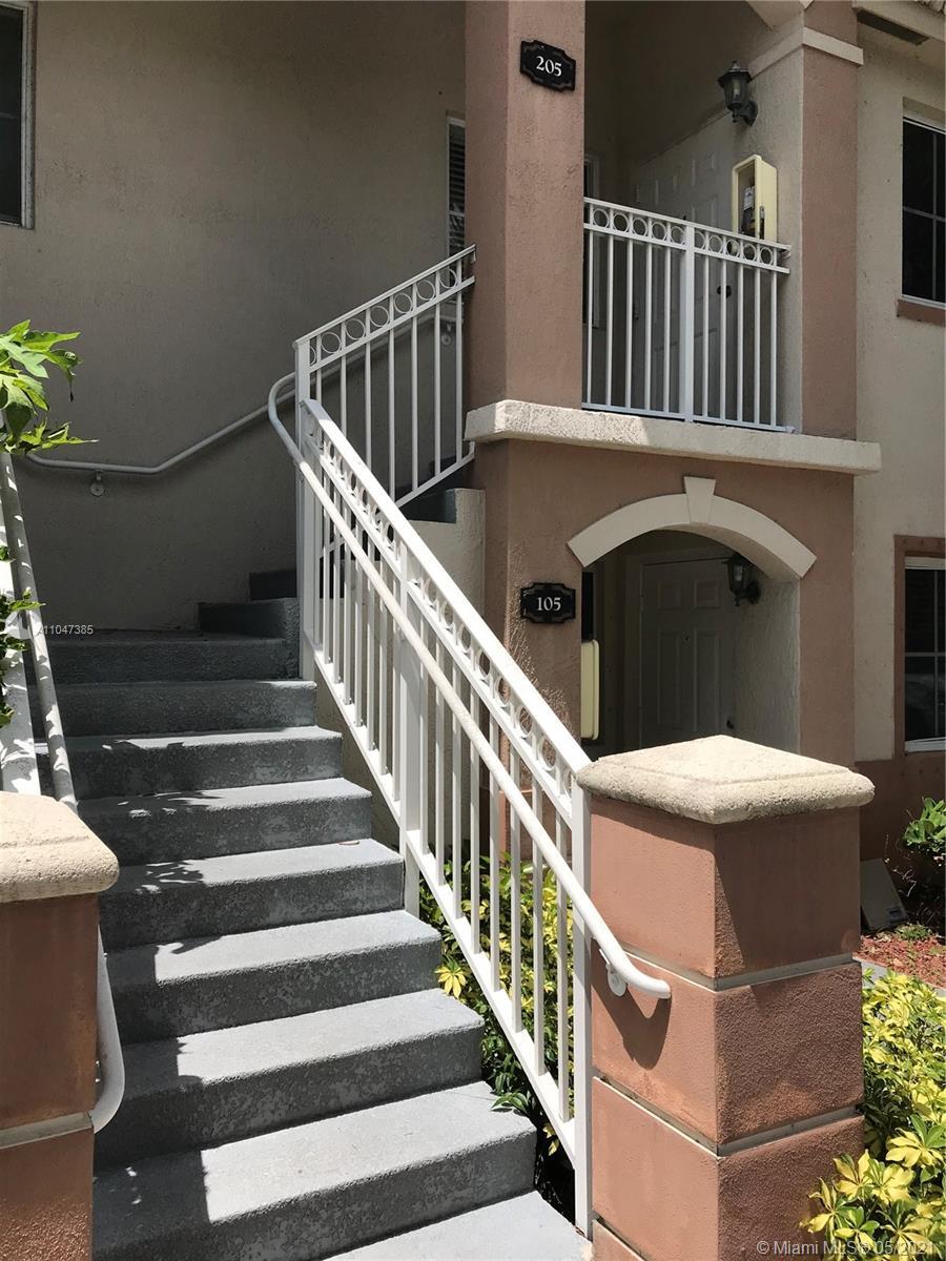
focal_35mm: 28
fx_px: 1020
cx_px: 473
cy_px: 630
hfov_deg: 49.7
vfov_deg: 63.4
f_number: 1.8
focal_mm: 3.99
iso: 20
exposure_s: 1/3425
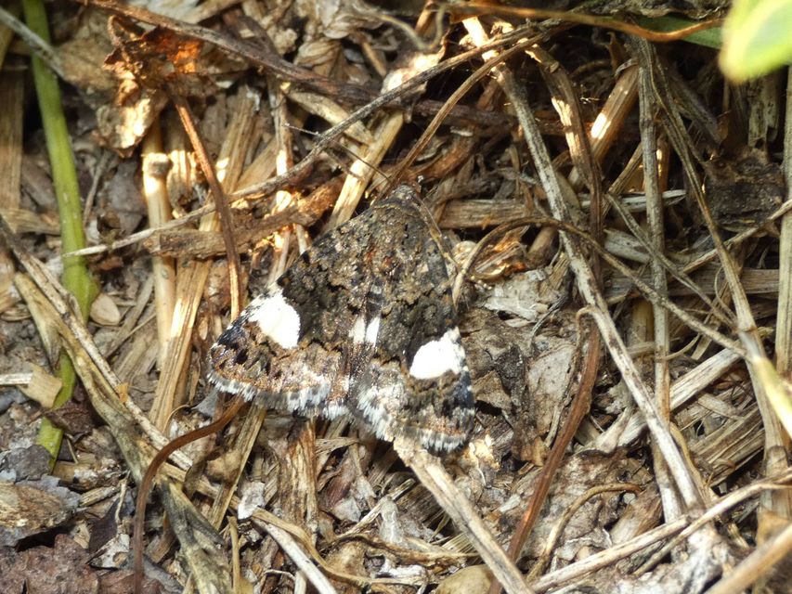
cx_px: 396
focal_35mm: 112
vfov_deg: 13.2
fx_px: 2563
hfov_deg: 17.6
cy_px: 297
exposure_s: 1/60
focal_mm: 20.1
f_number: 5
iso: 200
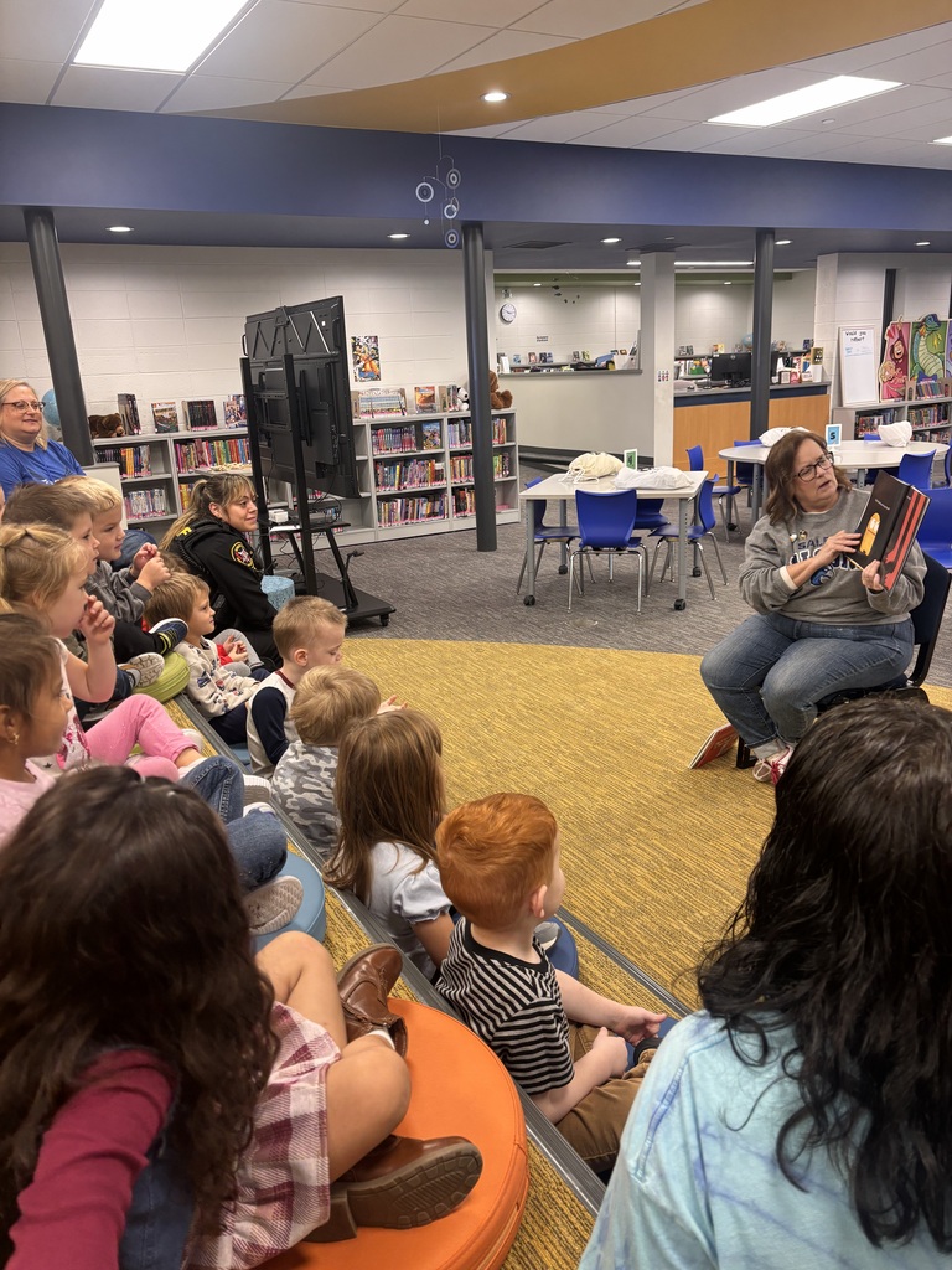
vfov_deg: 67.3
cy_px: 635
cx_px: 476
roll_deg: +2.2
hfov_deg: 53.1
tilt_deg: -16.0
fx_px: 953
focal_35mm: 26
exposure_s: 1/60
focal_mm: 5.96
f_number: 1.6
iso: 125
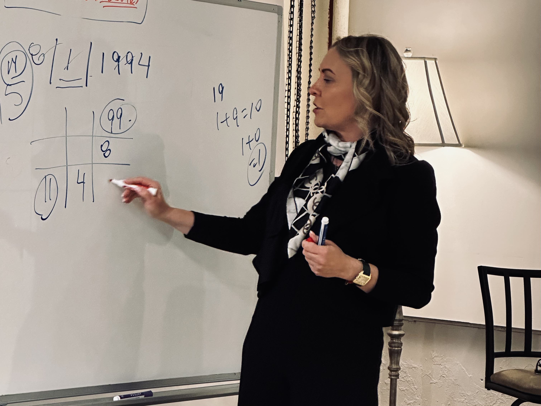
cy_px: 203
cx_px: 270
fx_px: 1203
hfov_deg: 25.3
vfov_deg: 19.1
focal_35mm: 77
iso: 640
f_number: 2.8
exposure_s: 1/41
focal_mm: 9
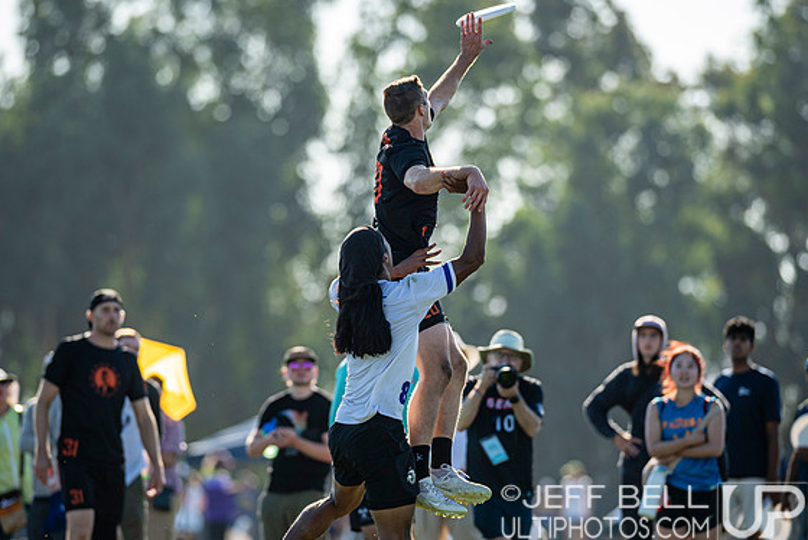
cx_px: 405
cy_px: 268
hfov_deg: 6.3
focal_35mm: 325
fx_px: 7298
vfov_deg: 4.2
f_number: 3.2
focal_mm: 240
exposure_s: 1/1250
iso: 125
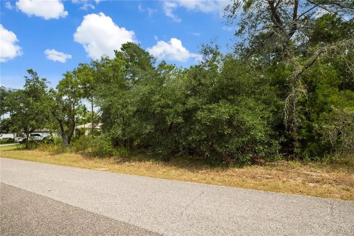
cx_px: 177
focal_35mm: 18
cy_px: 118
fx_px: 177
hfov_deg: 90.0
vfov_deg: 67.3
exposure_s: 1/320
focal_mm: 12
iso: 320
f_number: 8
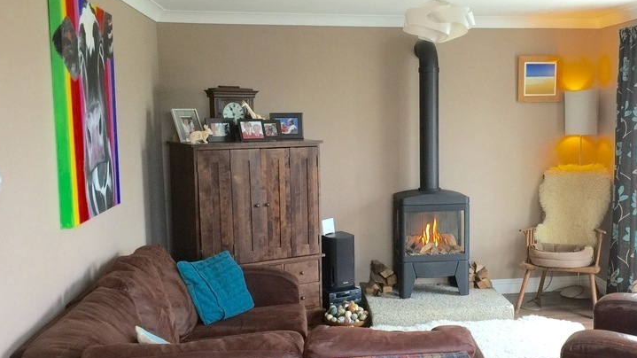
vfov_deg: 26.5
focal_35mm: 45
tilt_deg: -7.5
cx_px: 425
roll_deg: +1.2
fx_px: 760
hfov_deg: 44.8
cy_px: 207
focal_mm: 4.15
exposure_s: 1/17
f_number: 2.2
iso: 40
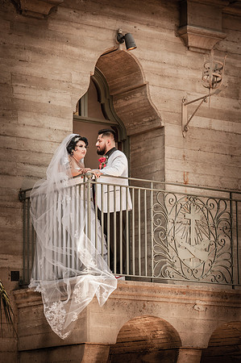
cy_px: 182
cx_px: 120
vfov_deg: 15.2
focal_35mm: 135
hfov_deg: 10.1
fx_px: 1359
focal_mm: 135
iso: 250
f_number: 7.1
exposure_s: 1/200
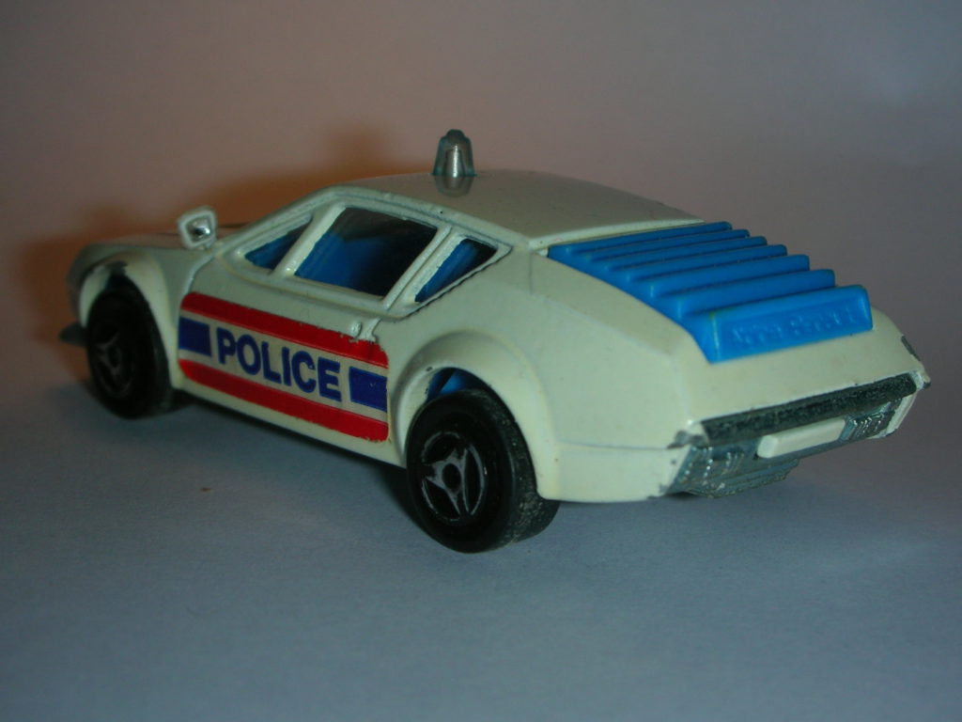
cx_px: 481
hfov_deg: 26.7
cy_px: 361
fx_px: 2029
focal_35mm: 73
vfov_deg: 20.2
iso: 50
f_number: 12.4
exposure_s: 1/120
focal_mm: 12.2
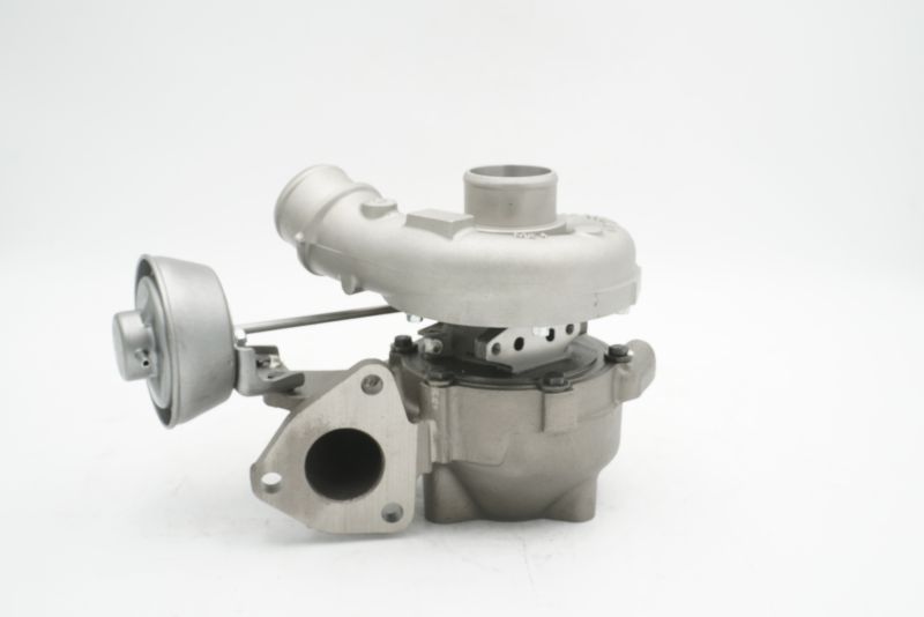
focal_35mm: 44
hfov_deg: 44.9
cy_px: 308
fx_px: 1117
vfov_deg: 30.9
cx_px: 462
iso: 100
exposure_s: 1/3
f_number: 16
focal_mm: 29
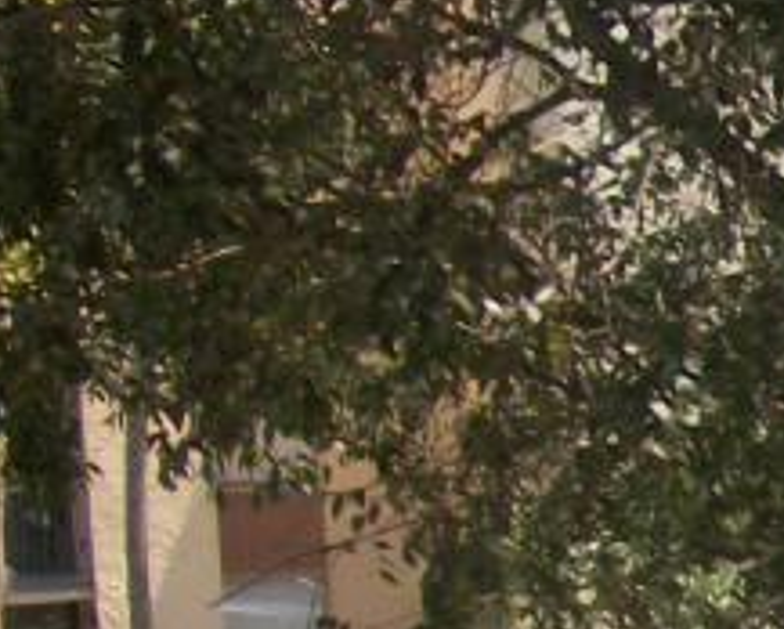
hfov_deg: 8.9
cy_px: 1189
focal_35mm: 184
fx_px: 4273
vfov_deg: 8.1
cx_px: 2215
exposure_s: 1/80
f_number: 8.8
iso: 80
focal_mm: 5.7
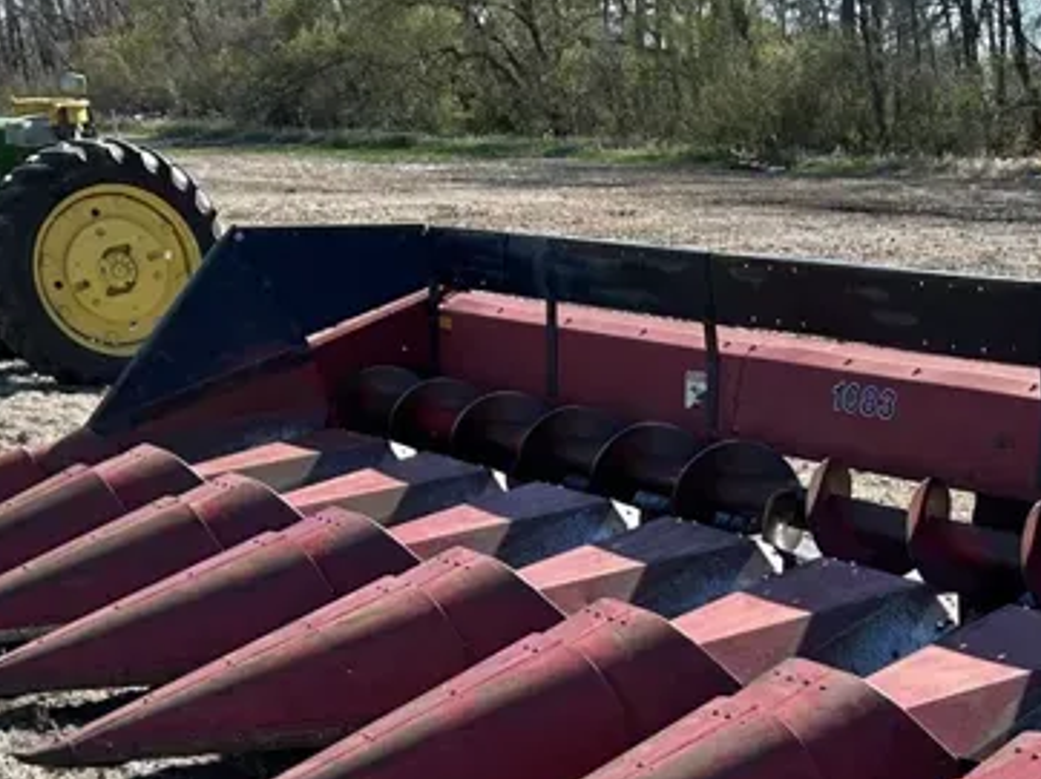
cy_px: 730
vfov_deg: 20.8
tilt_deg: -16.1
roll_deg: +0.3
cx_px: 912
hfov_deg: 27.3
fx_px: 2074
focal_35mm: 69
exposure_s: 1/1645
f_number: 1.5
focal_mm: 5.7
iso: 50
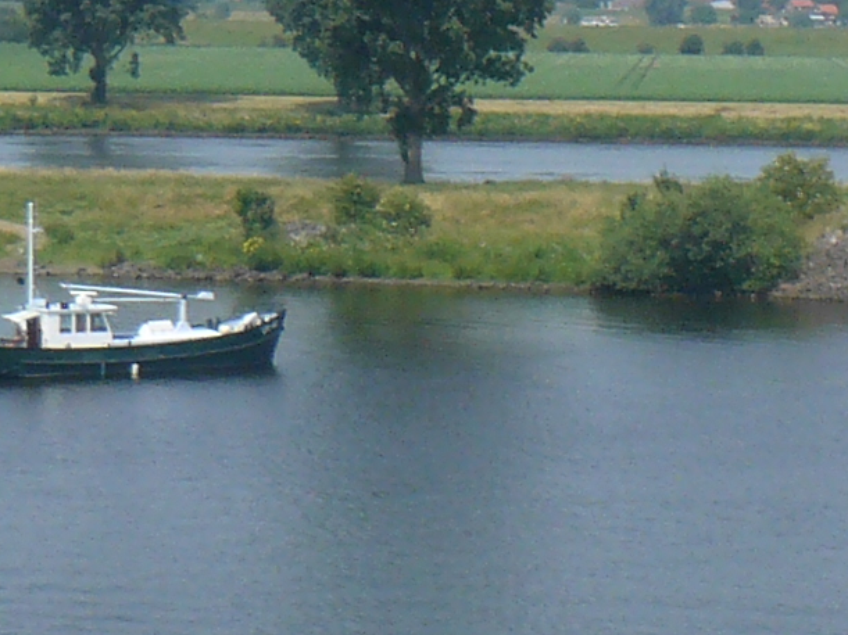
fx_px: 4433
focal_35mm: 181
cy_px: 244
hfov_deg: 10.7
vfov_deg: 8.2
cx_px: 1031
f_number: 5.6
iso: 100
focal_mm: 6
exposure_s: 1/400
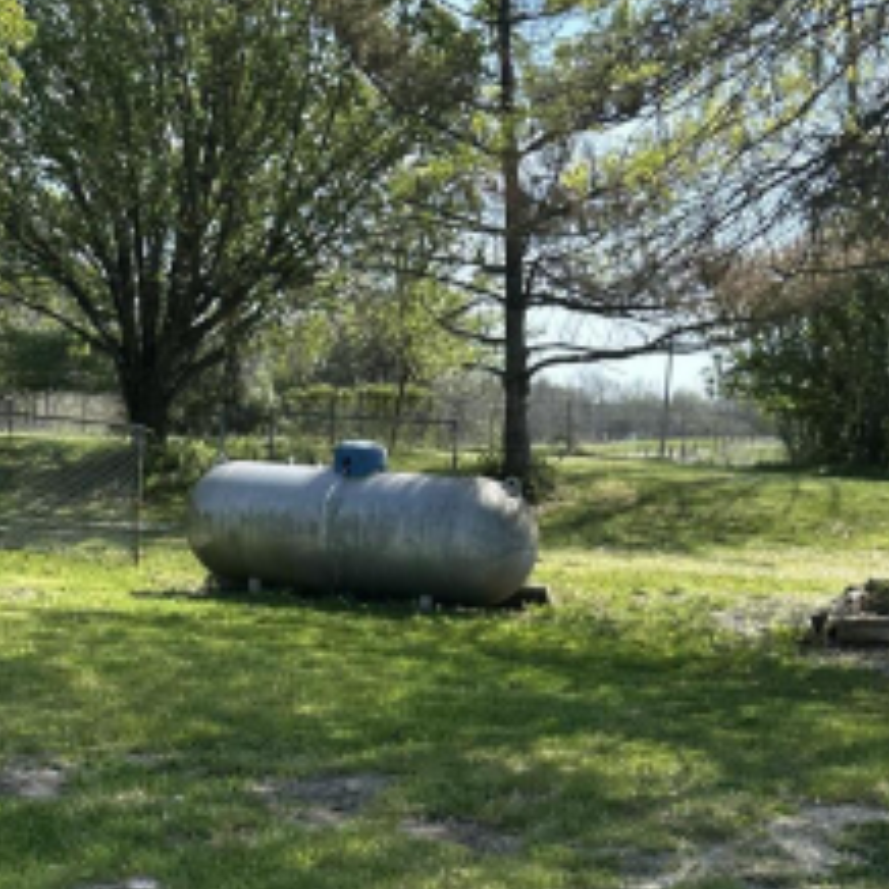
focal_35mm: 65
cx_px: 318
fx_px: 1889
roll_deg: -3.6
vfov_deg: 25.4
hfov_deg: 26.4
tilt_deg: -11.0
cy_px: 858
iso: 80
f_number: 1.78
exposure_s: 1/2028
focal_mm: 6.86
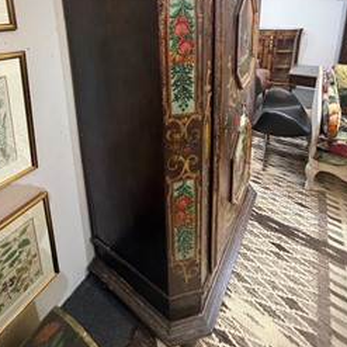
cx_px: 148
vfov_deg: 67.7
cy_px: 69
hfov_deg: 74.4
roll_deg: +1.0
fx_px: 227
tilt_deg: -14.4
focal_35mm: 20
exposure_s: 1/50
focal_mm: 2.22
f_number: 2.2
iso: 500
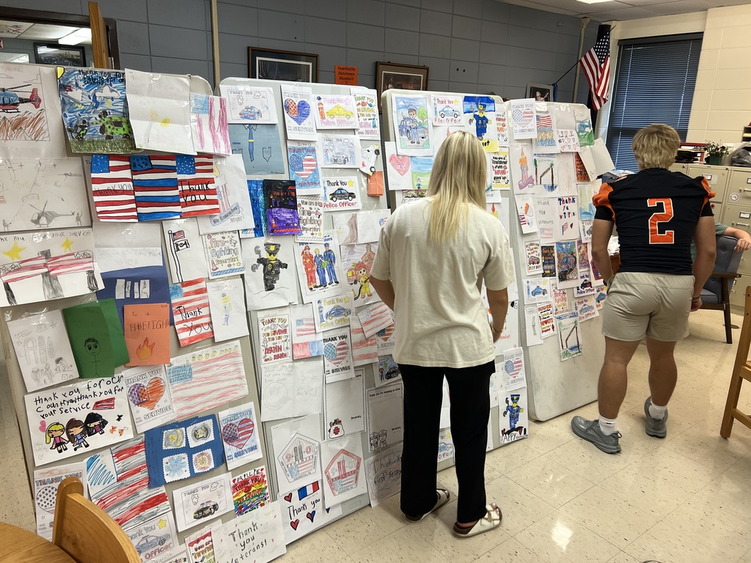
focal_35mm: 26
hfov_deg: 67.3
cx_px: 376
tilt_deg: -16.3
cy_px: 282
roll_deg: -1.6
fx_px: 564
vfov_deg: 53.1
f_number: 1.5
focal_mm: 5.7
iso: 80
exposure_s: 1/120
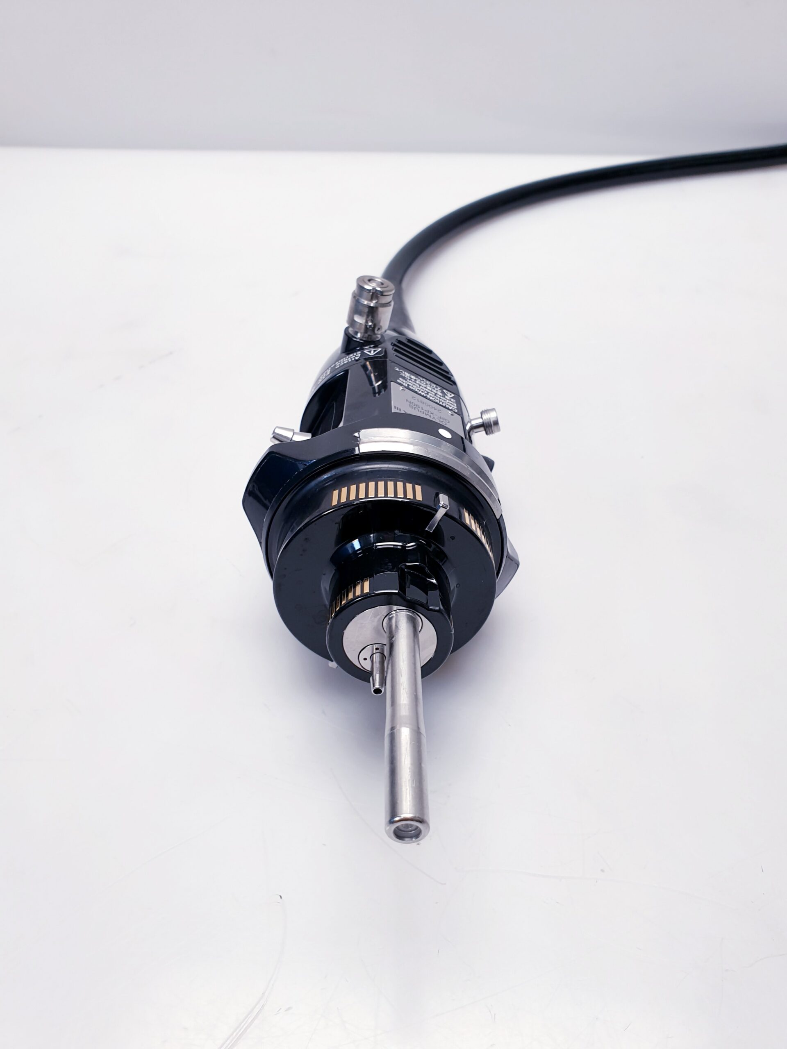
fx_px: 788
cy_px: 524
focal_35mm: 26
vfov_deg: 67.3
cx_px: 394
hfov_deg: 53.1
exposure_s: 1/50
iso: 64
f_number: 2.4
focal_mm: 4.3
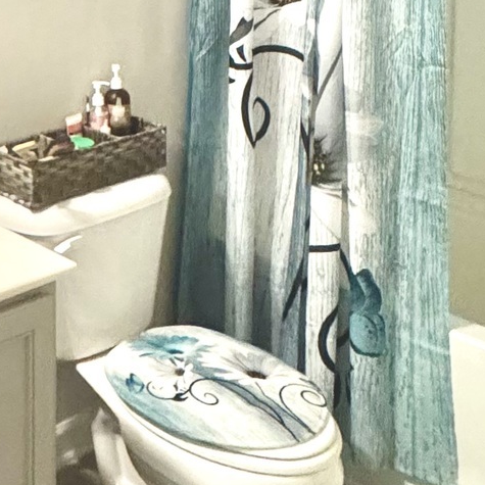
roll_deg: +0.5
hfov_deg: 26.8
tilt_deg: -3.0
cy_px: -92
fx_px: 951
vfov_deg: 25.7
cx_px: -15
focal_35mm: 60
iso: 640
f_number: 2.2
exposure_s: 1/60
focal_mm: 2.22
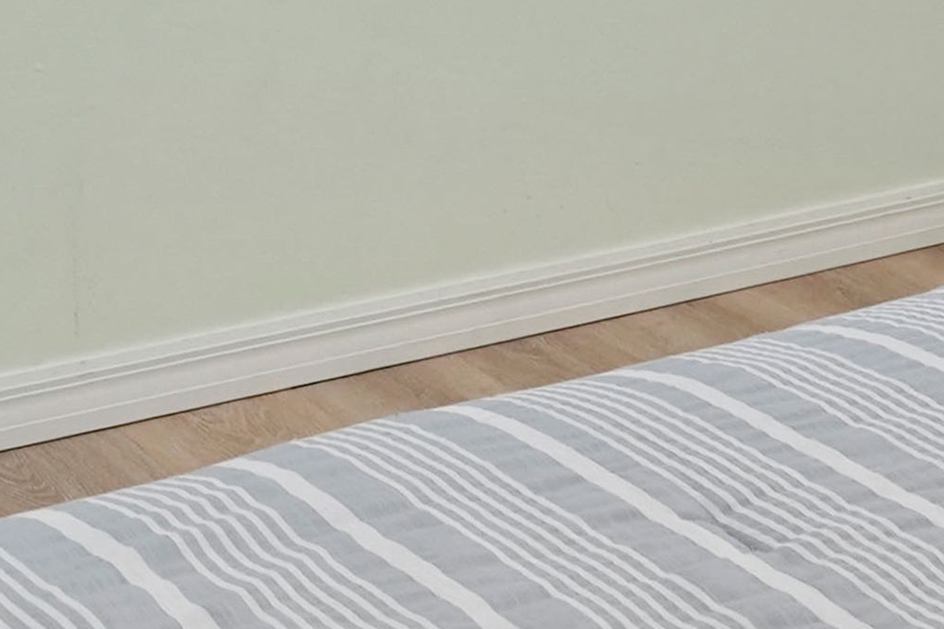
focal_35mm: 101
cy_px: -682
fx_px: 2647
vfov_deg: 11.9
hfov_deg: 20.1
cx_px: 681
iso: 800
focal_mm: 17
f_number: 8
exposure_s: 1/4
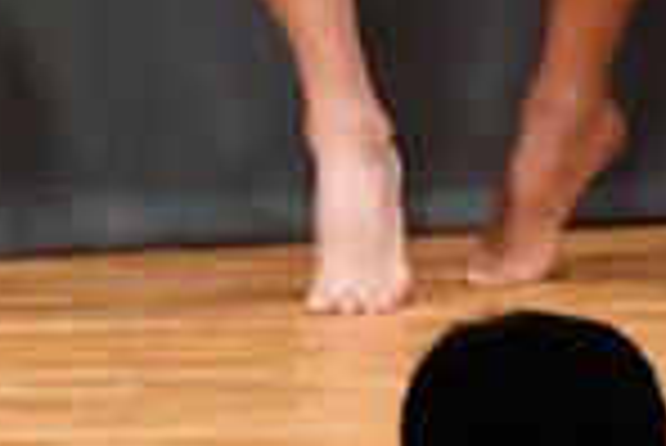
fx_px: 27629
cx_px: 376
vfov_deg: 0.9
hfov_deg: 1.4
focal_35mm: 1492
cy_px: -613
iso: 12800
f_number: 5.6
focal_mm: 190
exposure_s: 1/400
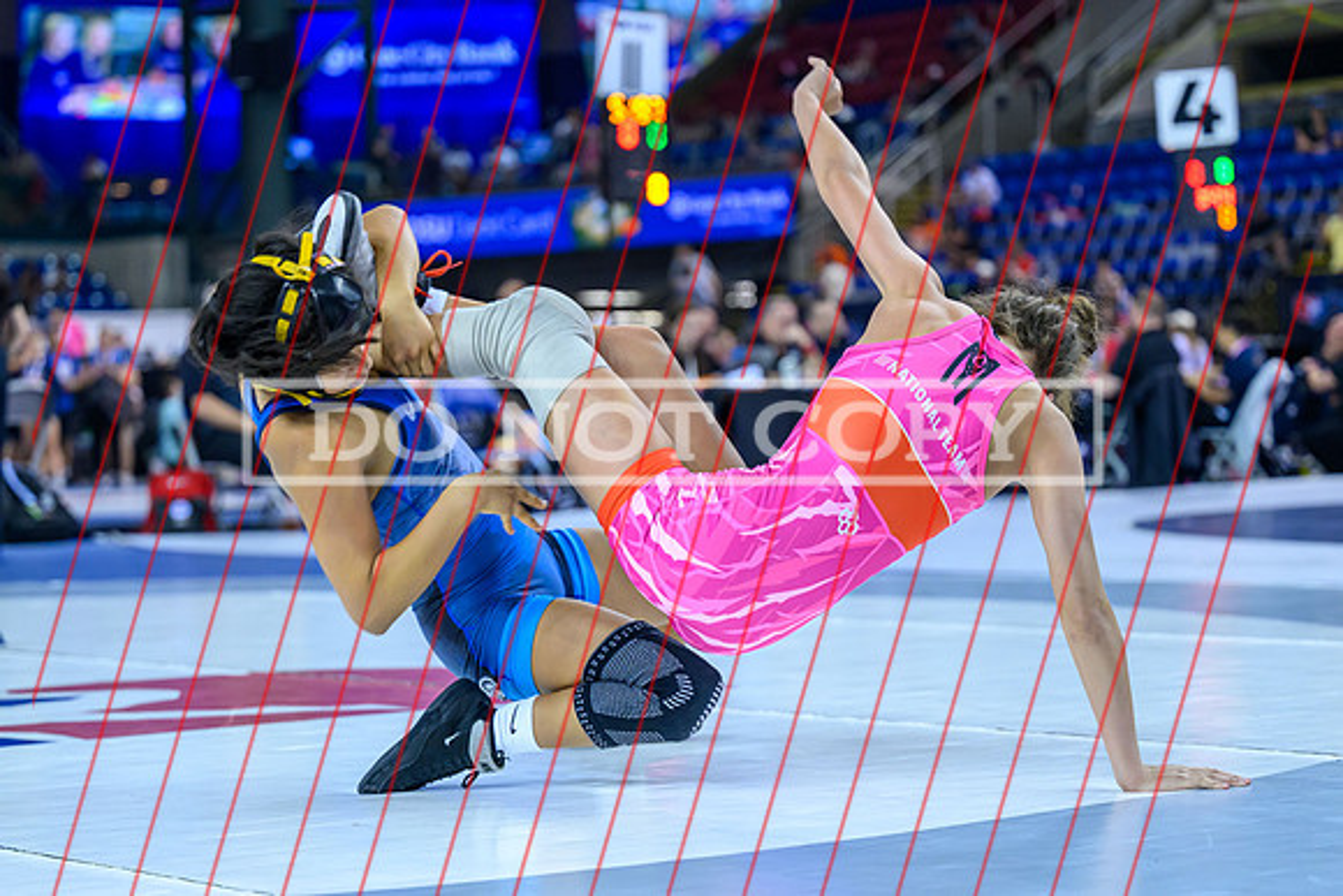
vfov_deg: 15.5
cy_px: 547
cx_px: 634
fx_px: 3289
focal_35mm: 88
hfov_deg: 23.1
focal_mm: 70
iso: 2500
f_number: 2.8
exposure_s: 1/800
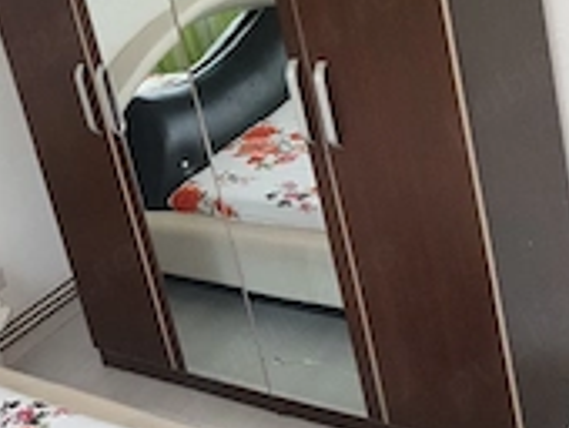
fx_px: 1004
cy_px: 100
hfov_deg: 30.7
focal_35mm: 61
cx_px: 97
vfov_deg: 23.8
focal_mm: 4.3
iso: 125
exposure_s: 1/25
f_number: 1.5
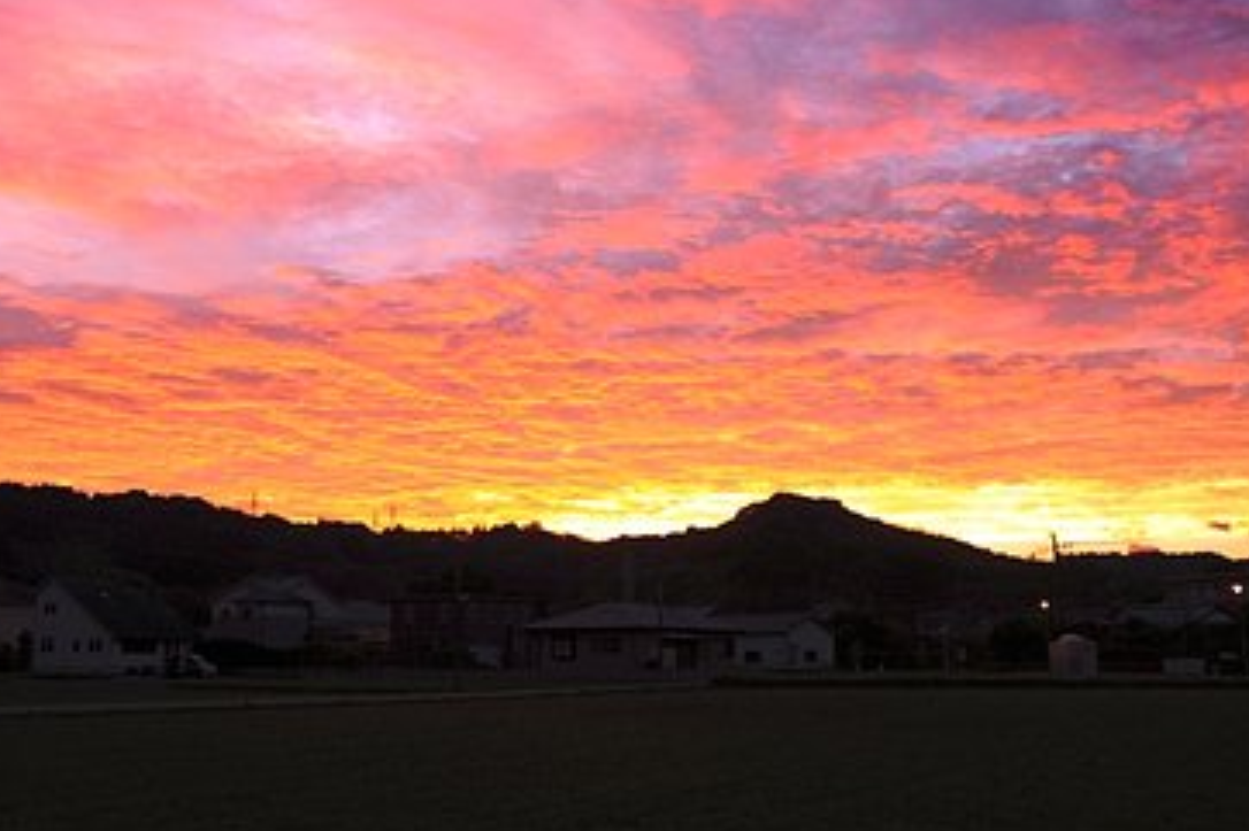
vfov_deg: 32.3
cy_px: 274
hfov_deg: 47.3
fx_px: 1422
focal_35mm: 41
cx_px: 552
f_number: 8
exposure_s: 1/30
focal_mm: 29
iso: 500
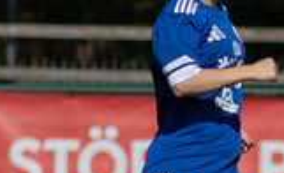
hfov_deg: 1.0
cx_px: 458
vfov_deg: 0.6
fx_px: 16074
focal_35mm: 2092
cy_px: 218
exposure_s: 1/3200
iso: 100
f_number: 3.2
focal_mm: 300
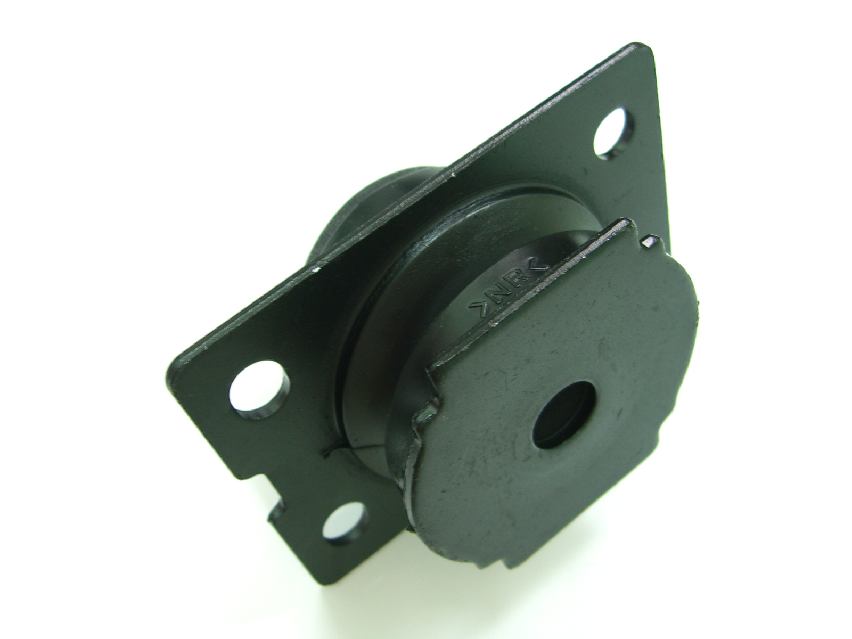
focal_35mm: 38
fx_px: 935
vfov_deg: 37.7
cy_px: 320
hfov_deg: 49.0
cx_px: 426
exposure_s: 1/8
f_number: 2.8
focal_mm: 7.9
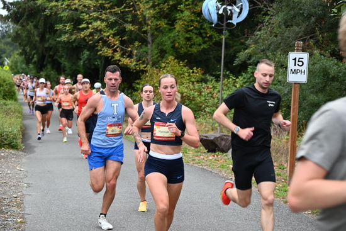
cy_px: 116
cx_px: 173
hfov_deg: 22.1
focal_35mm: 92
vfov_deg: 14.9
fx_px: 884
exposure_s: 1/125
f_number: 6.3
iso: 560
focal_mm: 92
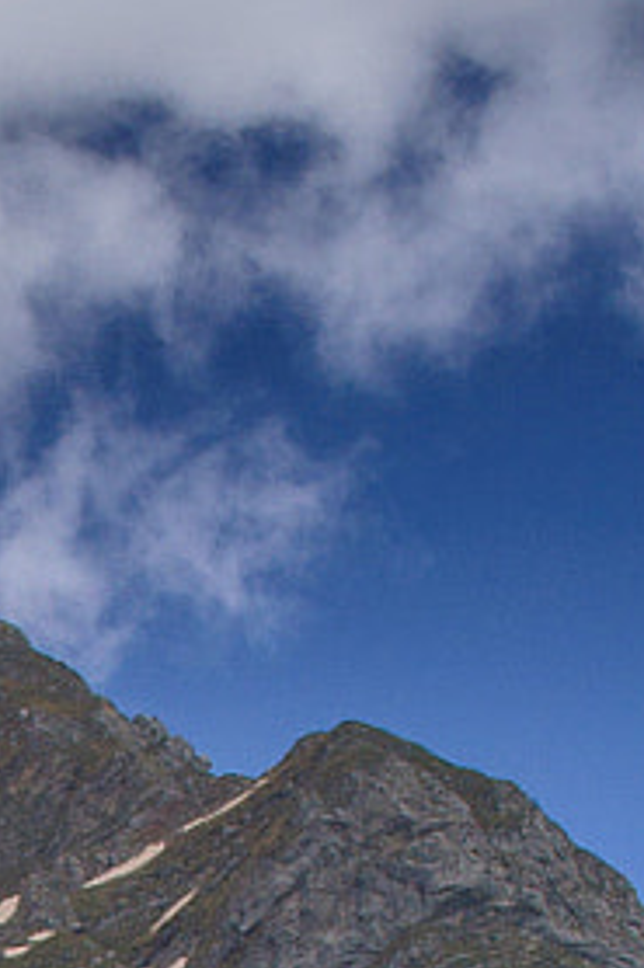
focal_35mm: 293
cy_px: 2166
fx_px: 7871
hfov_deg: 4.6
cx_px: -886
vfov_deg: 6.7
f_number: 9
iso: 200
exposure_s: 1/320
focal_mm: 34
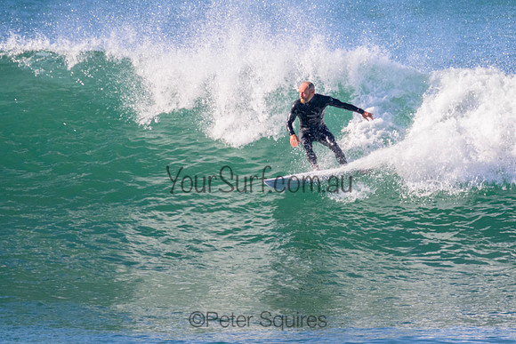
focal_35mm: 1083
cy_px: 131
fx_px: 15521
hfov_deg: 1.9
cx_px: 349
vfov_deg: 1.3
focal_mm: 800
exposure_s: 1/2000
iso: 1600
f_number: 11
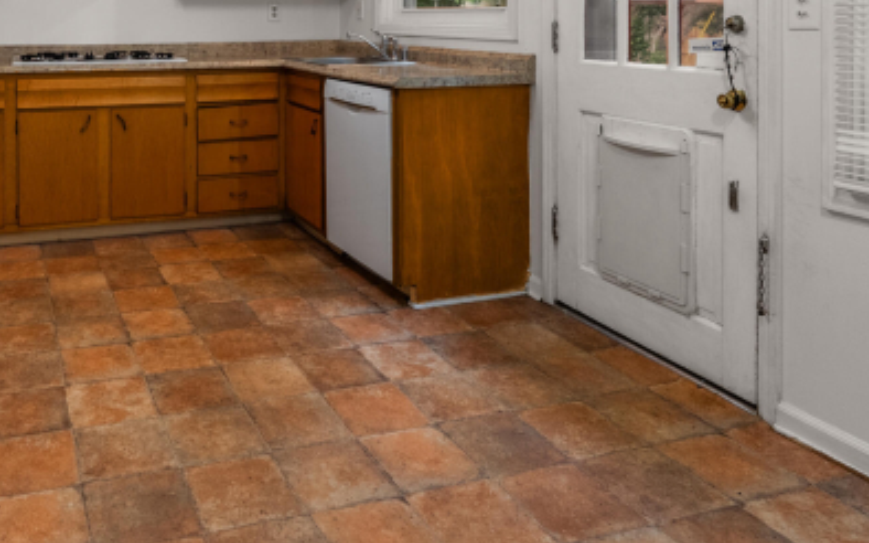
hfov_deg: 58.2
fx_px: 734
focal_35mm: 31
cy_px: 11
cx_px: 219
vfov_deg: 36.8
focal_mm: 16
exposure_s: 1/2
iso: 400
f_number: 11
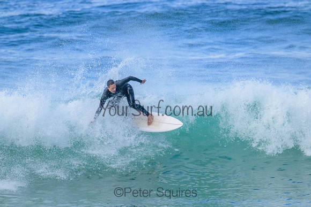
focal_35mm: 800
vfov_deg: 1.7
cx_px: 156
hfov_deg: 2.6
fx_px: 6912
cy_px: 104
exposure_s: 1/1600
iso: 4500
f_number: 11
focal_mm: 800
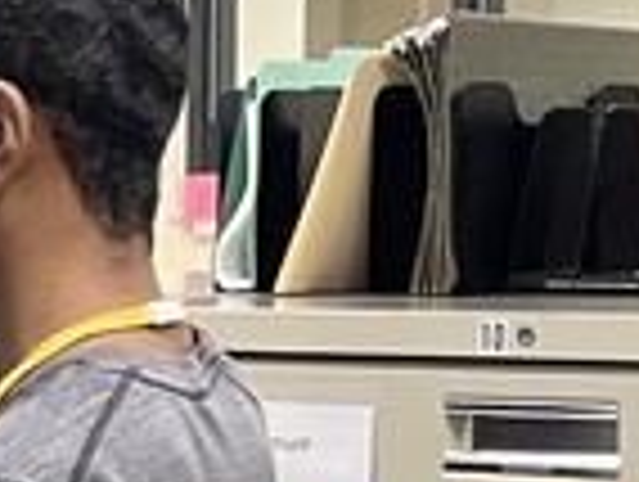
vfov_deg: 7.9
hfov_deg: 10.0
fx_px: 3458
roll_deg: +2.0
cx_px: -536
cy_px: 617
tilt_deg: -7.5
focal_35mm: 187
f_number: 1.6
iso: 160
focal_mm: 5.1
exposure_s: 1/60
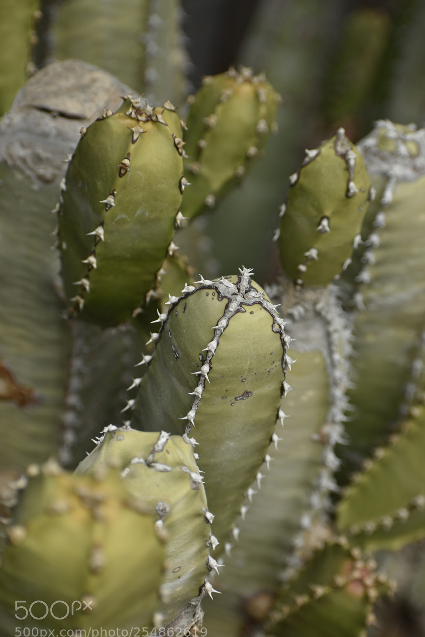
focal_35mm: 129
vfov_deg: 15.9
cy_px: 331
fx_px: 2285
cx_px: 212
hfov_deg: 10.6
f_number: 5.6
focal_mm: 82
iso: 100
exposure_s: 1/500
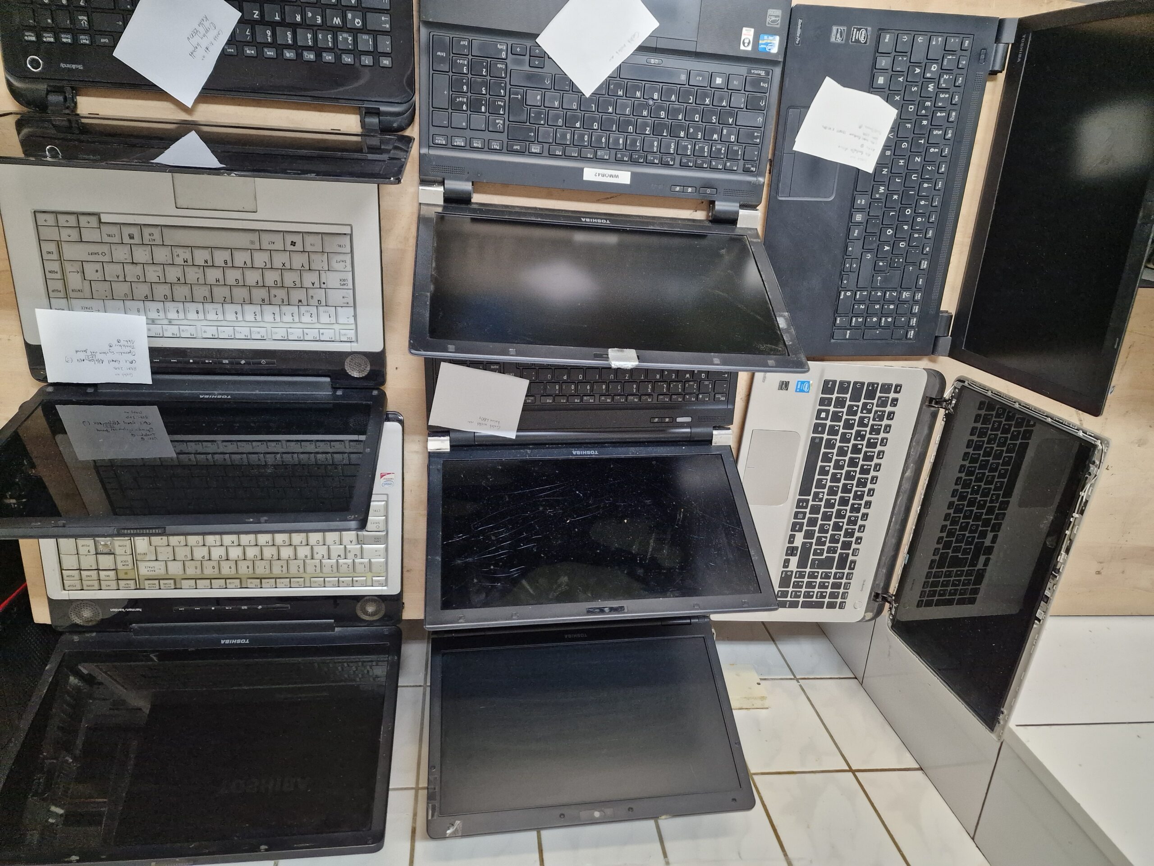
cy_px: 433
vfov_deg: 58.9
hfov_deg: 73.9
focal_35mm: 23
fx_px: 767
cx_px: 577
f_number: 1.8
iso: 800
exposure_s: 1/100
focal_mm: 6.4
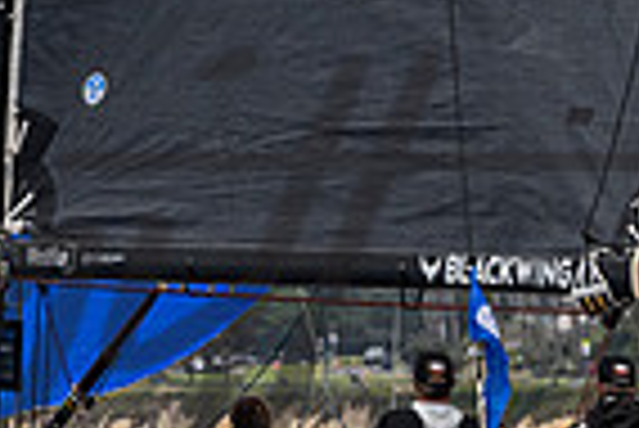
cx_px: -56
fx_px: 18656
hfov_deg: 2.0
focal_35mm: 1050
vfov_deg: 1.3
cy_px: 290
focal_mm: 200
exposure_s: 1/2500
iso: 800
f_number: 8
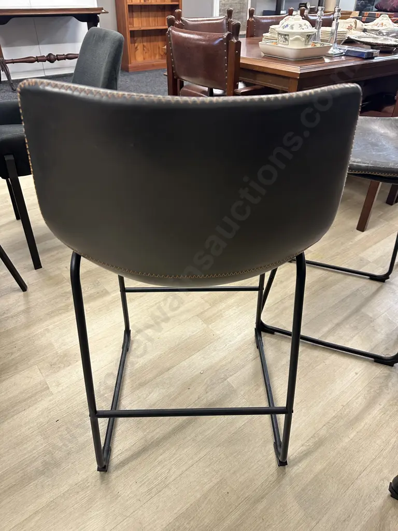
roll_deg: -0.5
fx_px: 368
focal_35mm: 24
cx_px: 199
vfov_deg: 71.6
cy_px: 266
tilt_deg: -35.2
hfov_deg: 56.8
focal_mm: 6.86
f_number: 1.78
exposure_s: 1/50
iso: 160
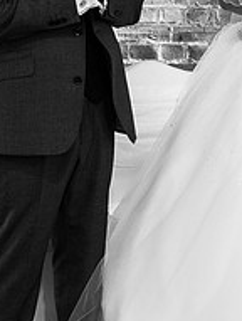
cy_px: 51
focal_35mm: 144
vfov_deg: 13.6
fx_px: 1338
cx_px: 350
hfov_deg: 10.0
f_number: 2.5
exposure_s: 1/100
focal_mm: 35
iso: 640
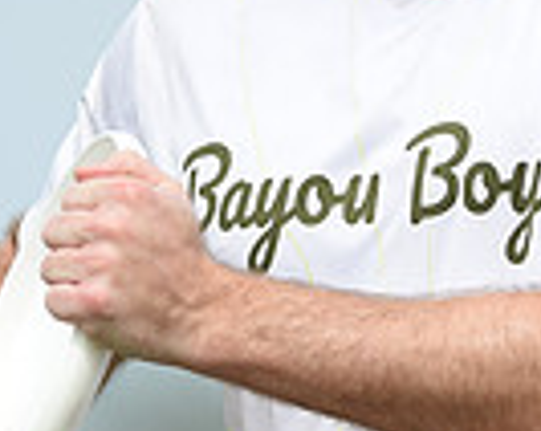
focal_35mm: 1639
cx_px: 525
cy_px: 106
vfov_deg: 0.9
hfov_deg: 1.2
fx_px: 26204
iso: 100
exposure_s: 1/1600
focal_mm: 400
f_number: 2.8
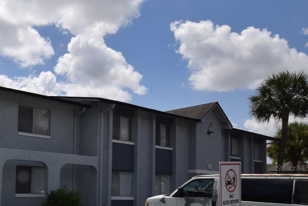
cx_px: -15
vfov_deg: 36.4
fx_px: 300
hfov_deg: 44.3
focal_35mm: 35
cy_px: 168
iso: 100
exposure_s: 1/200
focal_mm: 11
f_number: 13
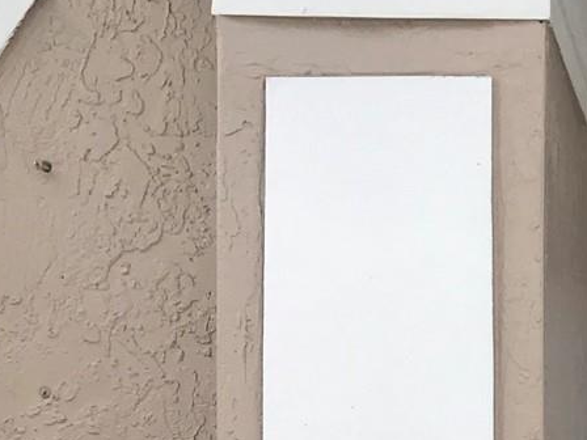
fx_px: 1696
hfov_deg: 18.2
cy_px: 708
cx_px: 781
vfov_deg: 13.7
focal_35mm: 100
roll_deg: +0.1
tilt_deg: -1.7
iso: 20
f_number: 1.8
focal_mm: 3.99
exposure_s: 1/1227
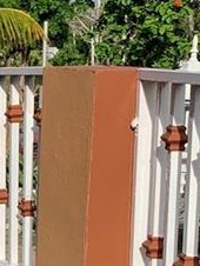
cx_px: -134
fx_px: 1061
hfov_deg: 10.3
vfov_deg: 14.0
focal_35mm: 138
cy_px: 272
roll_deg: +0.4
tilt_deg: -11.1
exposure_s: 1/2075
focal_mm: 4.25
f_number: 1.8
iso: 25
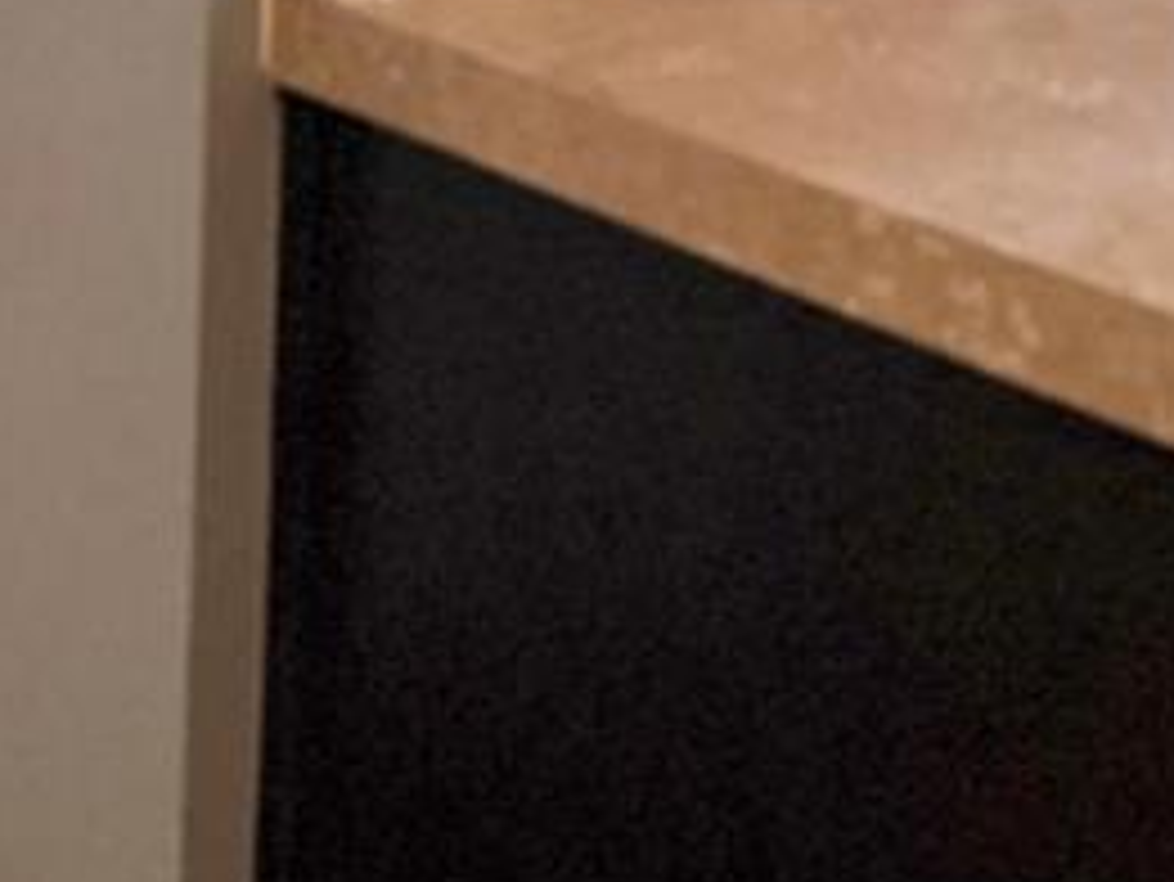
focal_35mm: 94
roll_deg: -1.0
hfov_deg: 18.9
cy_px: -567
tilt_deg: -5.2
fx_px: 3189
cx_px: -454
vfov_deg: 14.3
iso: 400
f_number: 1.78
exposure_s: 1/120
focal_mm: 6.76
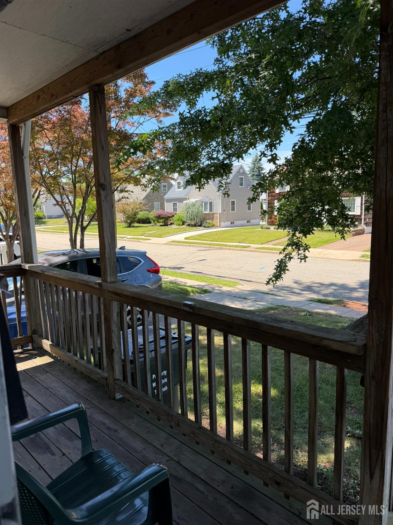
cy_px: 262
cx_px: 196
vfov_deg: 71.6
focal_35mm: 24
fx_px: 363
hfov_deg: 56.8
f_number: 1.78
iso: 80
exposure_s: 1/1156
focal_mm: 6.76
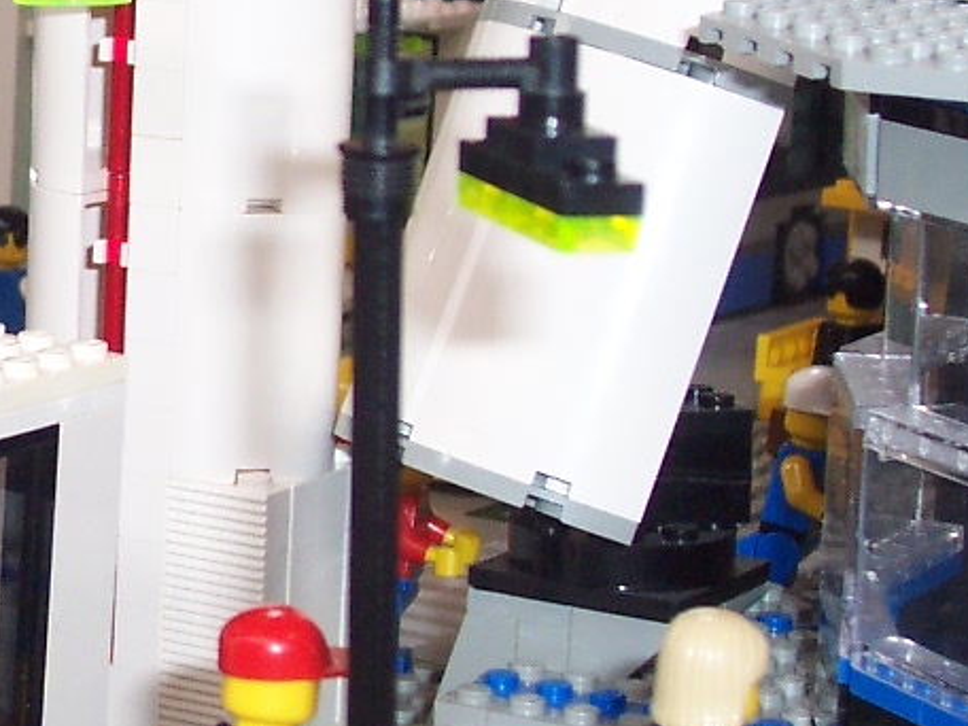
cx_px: -242
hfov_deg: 12.8
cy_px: 253
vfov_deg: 9.9
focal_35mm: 150
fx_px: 4195
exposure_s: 1/60
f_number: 3.4
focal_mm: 8.6
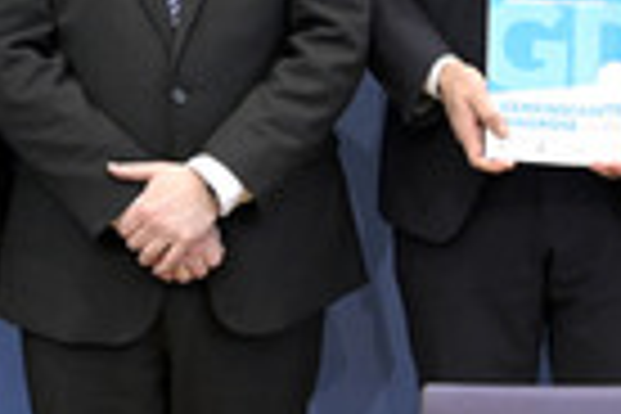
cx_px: 578
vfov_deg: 11.3
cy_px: -122
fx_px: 2035
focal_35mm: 118
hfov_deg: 17.1
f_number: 5
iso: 3200
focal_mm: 36
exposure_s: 1/400
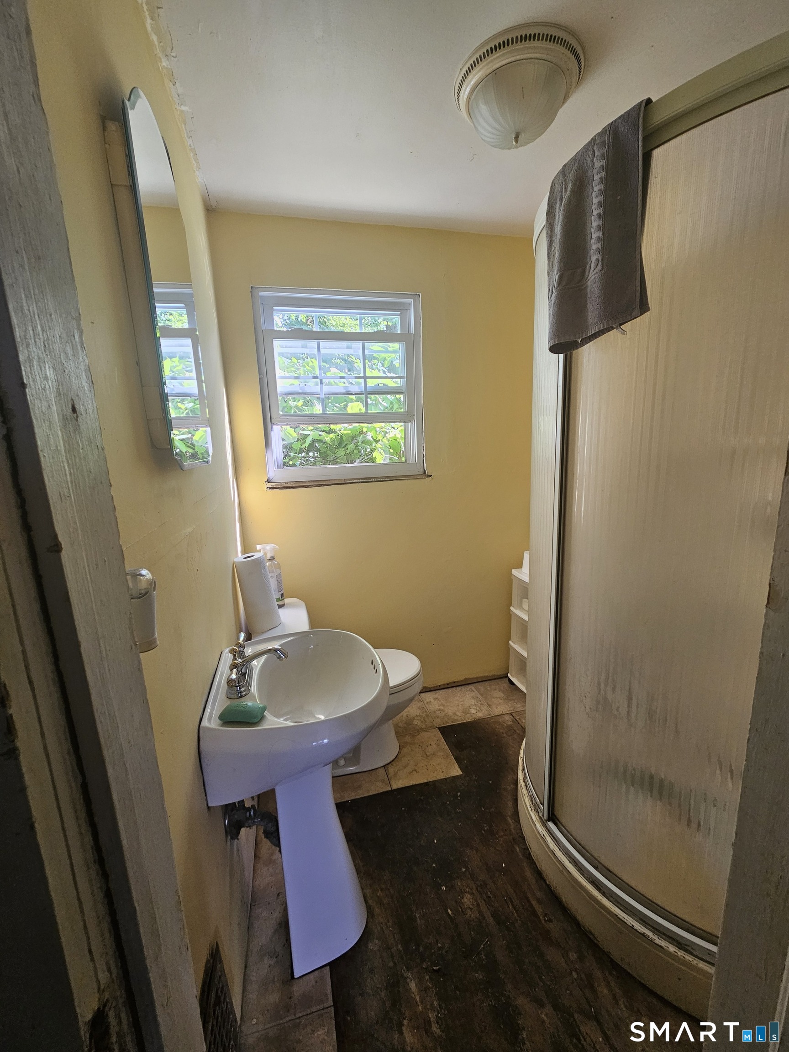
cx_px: 394
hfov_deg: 89.9
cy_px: 526
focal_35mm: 13
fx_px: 395
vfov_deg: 106.2
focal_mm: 2.2
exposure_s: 1/60
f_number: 2.2
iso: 125
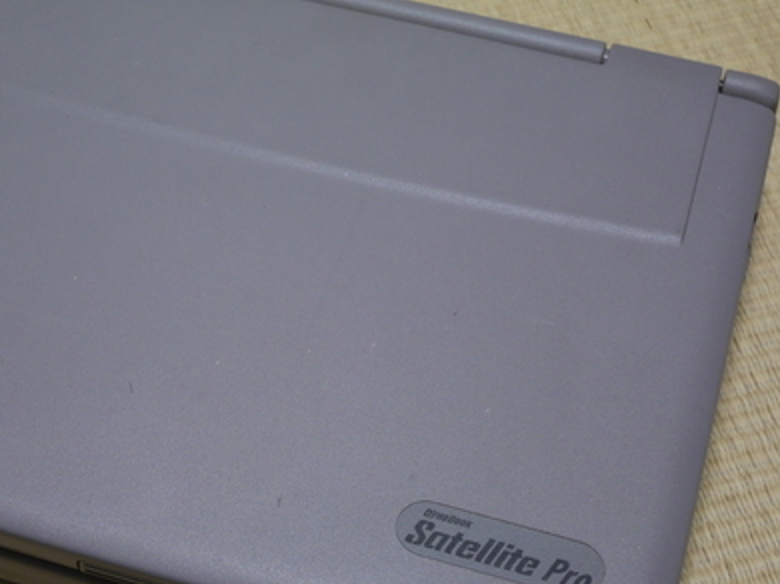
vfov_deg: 19.1
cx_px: 262
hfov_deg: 25.2
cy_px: 329
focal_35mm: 77
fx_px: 1734
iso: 800
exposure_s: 1/30
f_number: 5.2
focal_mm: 25
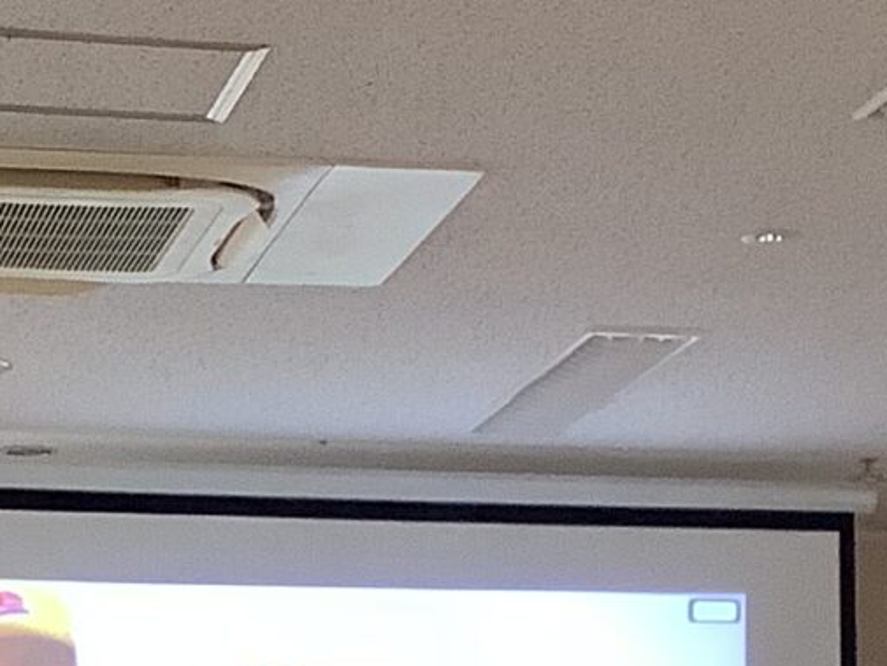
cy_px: 1070
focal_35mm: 157
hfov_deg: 12.6
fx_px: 4024
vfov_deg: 9.2
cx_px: 502
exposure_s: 1/50
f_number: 2.4
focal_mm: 3.3
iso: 200
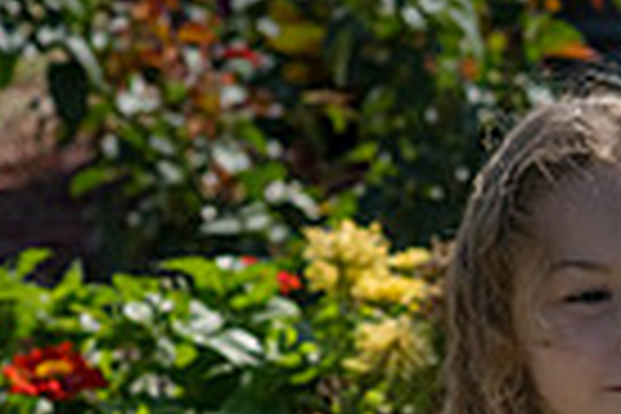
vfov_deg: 3.8
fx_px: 6175
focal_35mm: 358
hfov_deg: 5.7
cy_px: 830
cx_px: 950
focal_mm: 85
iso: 400
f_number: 6.3
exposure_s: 1/1250
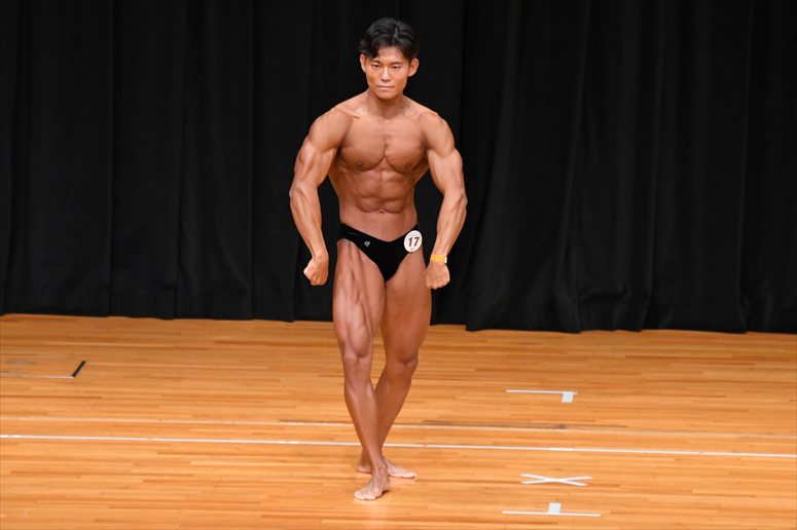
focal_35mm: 300
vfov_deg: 4.6
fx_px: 6639
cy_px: 265
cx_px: 398
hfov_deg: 6.9
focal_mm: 200
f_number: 5.6
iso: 4000
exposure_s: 1/400
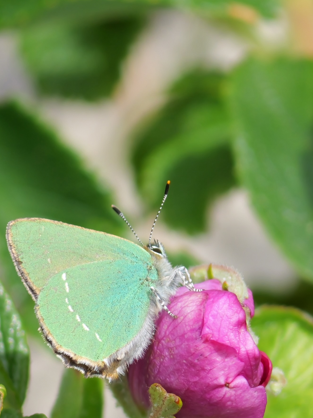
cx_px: 113
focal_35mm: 899
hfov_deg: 1.7
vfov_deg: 2.2
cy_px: 310
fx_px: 10837
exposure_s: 1/400
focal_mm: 300
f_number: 5.6
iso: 160
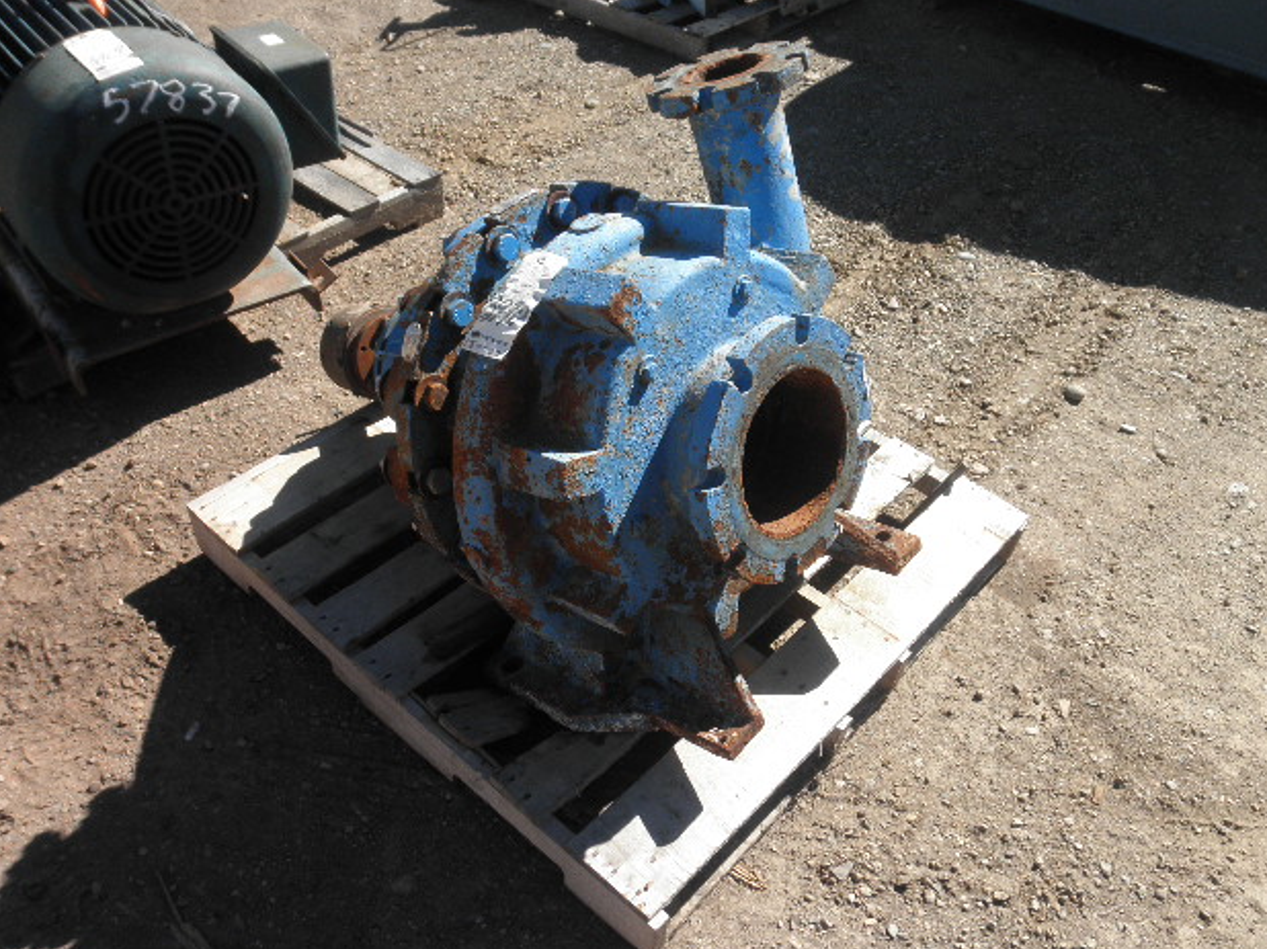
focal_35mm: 29
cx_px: 654
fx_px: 1061
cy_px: 486
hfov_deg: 61.7
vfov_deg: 48.2
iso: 64
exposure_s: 1/80
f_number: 8.5
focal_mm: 5
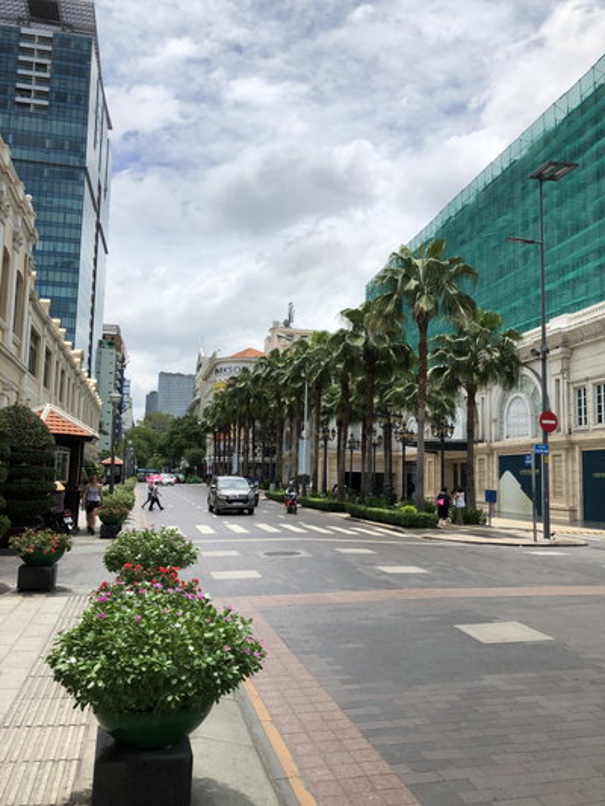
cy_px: 403
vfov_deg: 63.4
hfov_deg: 49.8
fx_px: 652
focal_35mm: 28
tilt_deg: +4.3
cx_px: 302
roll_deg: -1.5
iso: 20
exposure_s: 1/3690
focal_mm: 3.99
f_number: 1.8
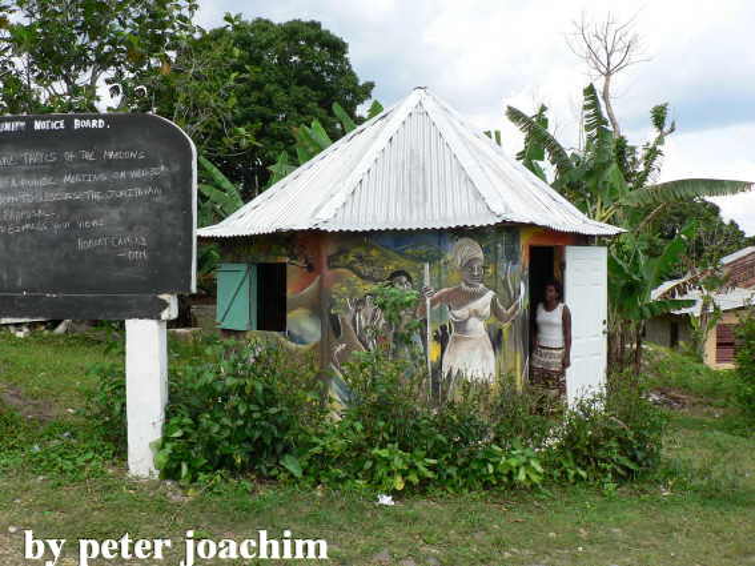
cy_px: 283
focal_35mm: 35
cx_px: 378
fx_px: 763
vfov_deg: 40.7
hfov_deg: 52.6
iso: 64
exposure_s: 1/250
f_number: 4
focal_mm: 6
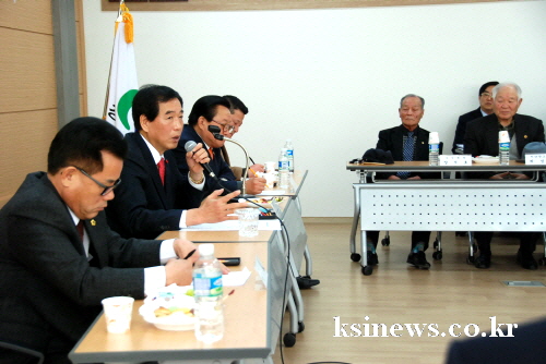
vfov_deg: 21.6
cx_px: 273
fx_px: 956
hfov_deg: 31.9
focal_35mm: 63
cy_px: 182
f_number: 4.5
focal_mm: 42
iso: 800
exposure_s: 1/80
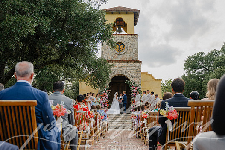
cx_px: 117
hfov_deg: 50.7
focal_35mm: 38
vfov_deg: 35.0
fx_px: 237
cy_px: 77
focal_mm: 34.5
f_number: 2.8
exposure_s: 1/1000
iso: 80
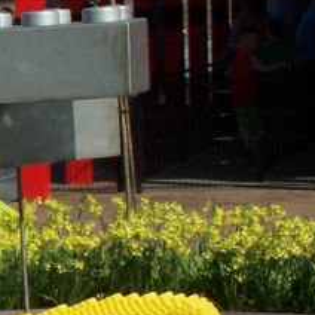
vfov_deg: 7.3
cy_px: 392
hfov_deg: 7.1
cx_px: -311
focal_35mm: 239
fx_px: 2461
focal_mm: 9.3
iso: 80
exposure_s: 1/750
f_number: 6.3
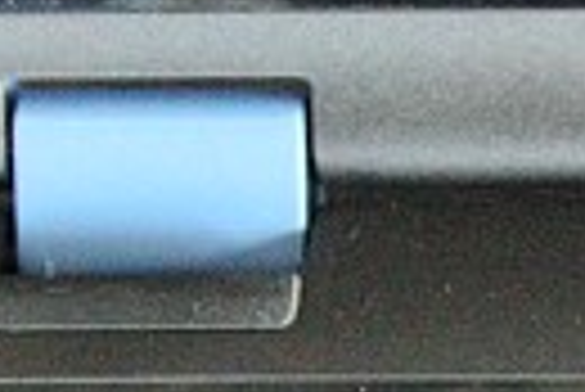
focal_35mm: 232
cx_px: 1260
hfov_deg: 8.3
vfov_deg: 5.7
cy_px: 1050
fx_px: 3774
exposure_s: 1/30
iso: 2500
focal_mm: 13.6
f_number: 4
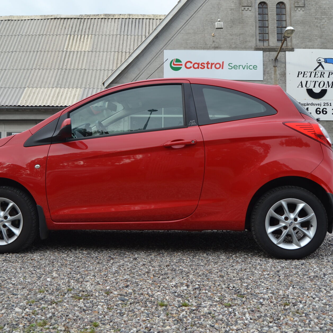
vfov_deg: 47.2
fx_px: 381
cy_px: 167
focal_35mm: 35
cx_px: 148
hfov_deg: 47.1
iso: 100
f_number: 5.6
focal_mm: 18
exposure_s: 1/125
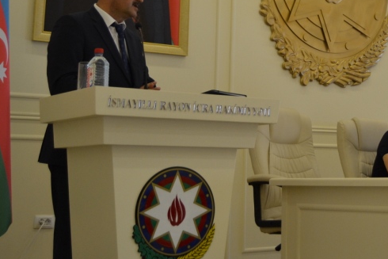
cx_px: 330
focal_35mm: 72
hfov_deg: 27.3
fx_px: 777
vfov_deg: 18.5
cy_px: 7
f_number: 3.8
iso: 560
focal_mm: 23
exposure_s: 1/60
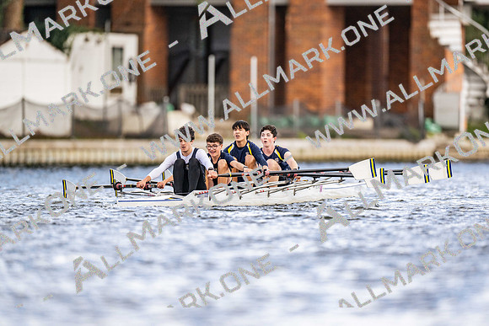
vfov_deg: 2.3
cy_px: 163
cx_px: 244
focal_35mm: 600
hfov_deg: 3.4
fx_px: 8156
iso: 720
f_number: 4
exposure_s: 1/2500
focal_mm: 600
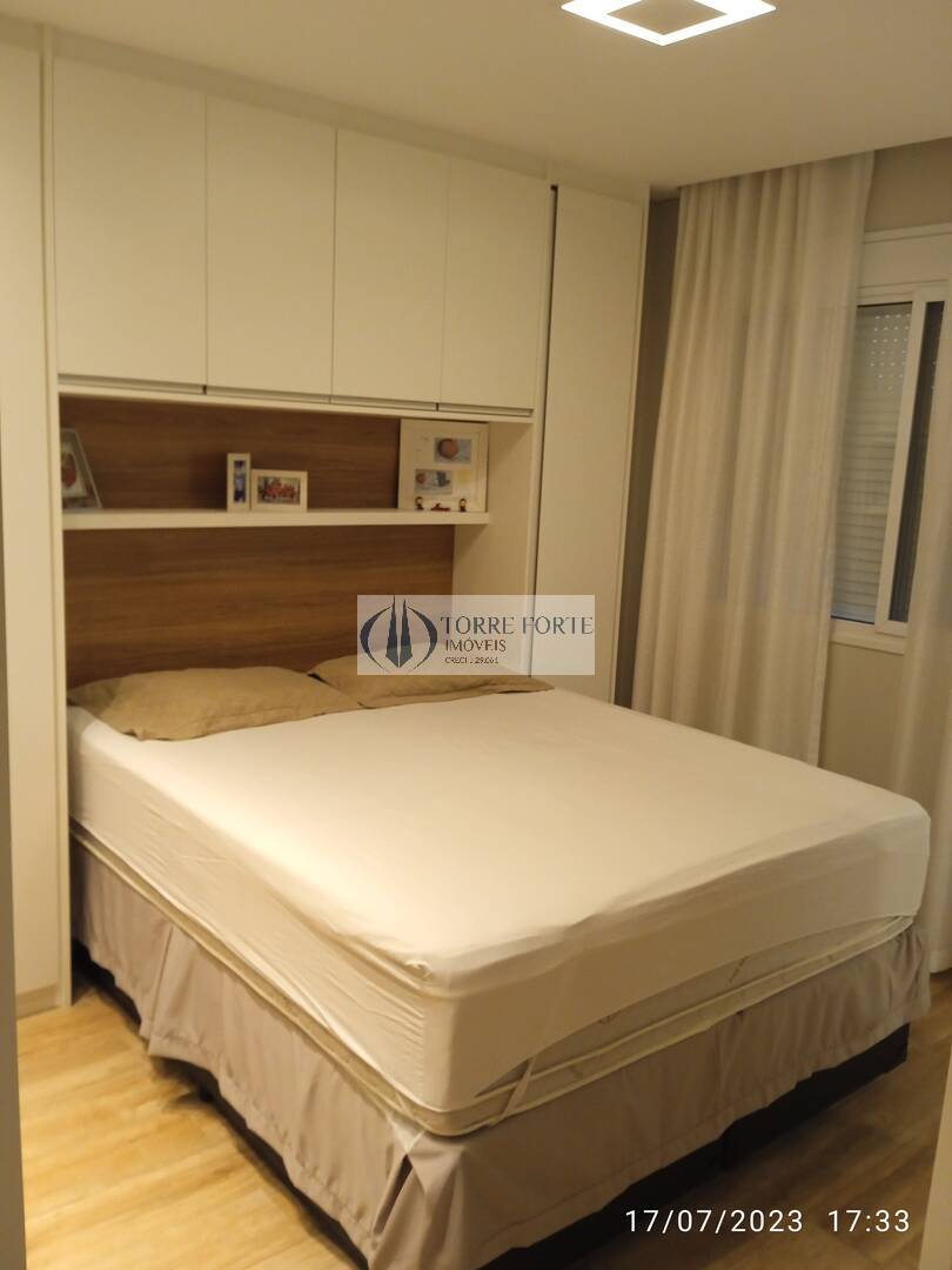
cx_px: 476
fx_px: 1027
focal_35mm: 28
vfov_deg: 63.4
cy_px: 635
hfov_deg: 49.7
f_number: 2.2
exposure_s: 1/24
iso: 357
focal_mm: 3.43
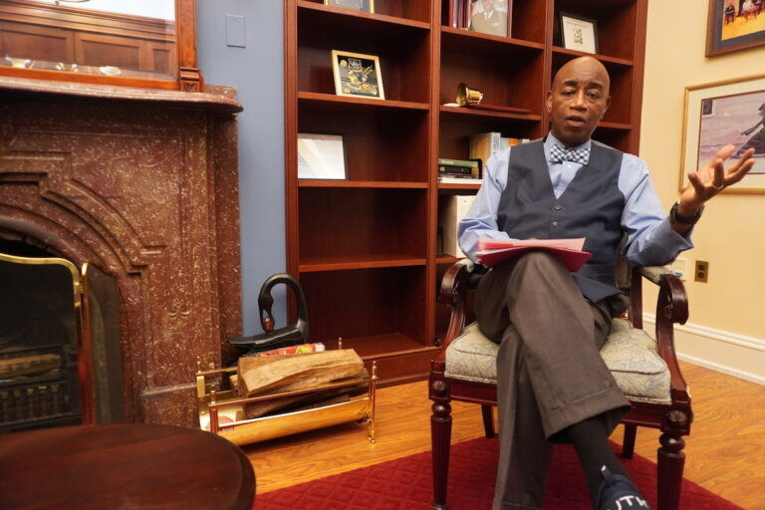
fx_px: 510
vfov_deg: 53.1
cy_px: 255
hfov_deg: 73.7
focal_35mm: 24
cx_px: 382
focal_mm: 16
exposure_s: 1/30
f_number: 3.5
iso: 2000
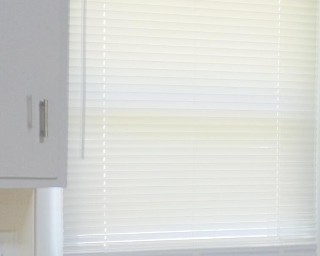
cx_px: 299
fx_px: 1099
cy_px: 256
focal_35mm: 116
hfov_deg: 16.3
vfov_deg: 13.1
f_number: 3.6
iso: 1600
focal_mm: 15
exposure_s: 1/60
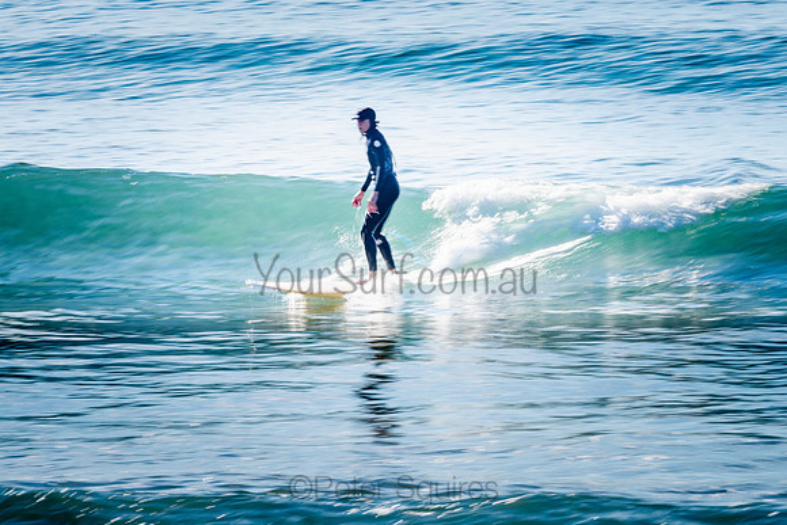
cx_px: 402
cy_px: 257
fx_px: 13088
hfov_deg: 3.4
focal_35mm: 599
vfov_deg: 2.3
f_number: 32
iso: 64
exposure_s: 1/25
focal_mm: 500
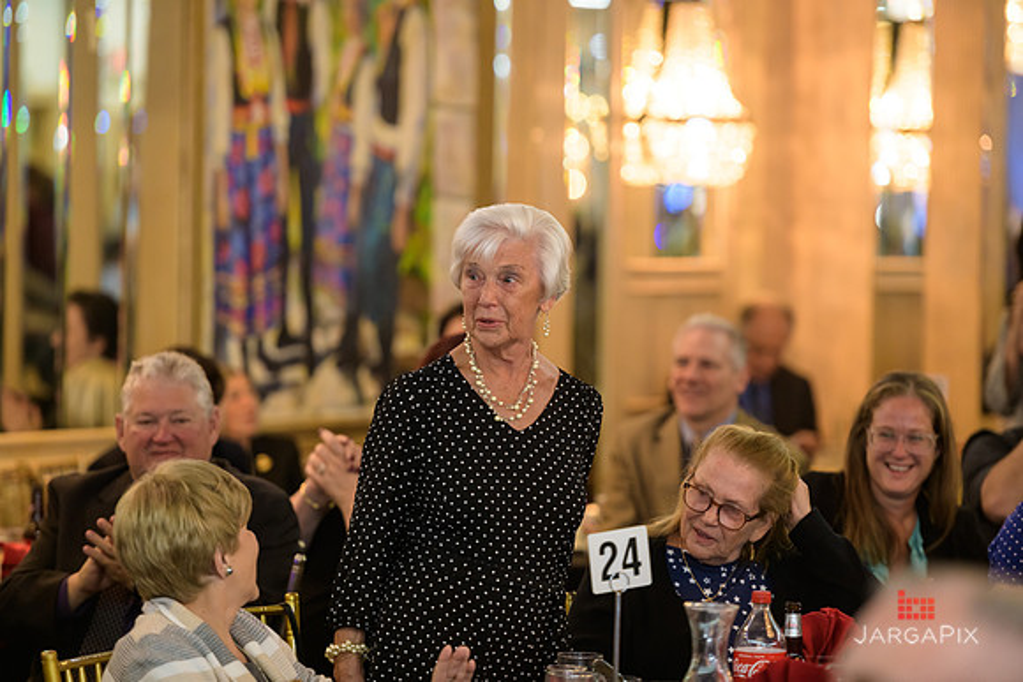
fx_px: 4974
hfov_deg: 11.7
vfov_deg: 7.9
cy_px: 341
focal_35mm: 175
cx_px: 512
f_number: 3.2
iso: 1000
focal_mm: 175
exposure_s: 1/125
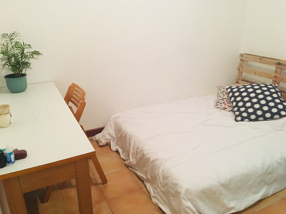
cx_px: 143
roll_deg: -0.6
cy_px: 107
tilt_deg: -20.5
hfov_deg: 61.7
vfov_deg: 48.2
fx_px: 240
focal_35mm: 29
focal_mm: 4.15
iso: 100
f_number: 2.2
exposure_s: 1/8
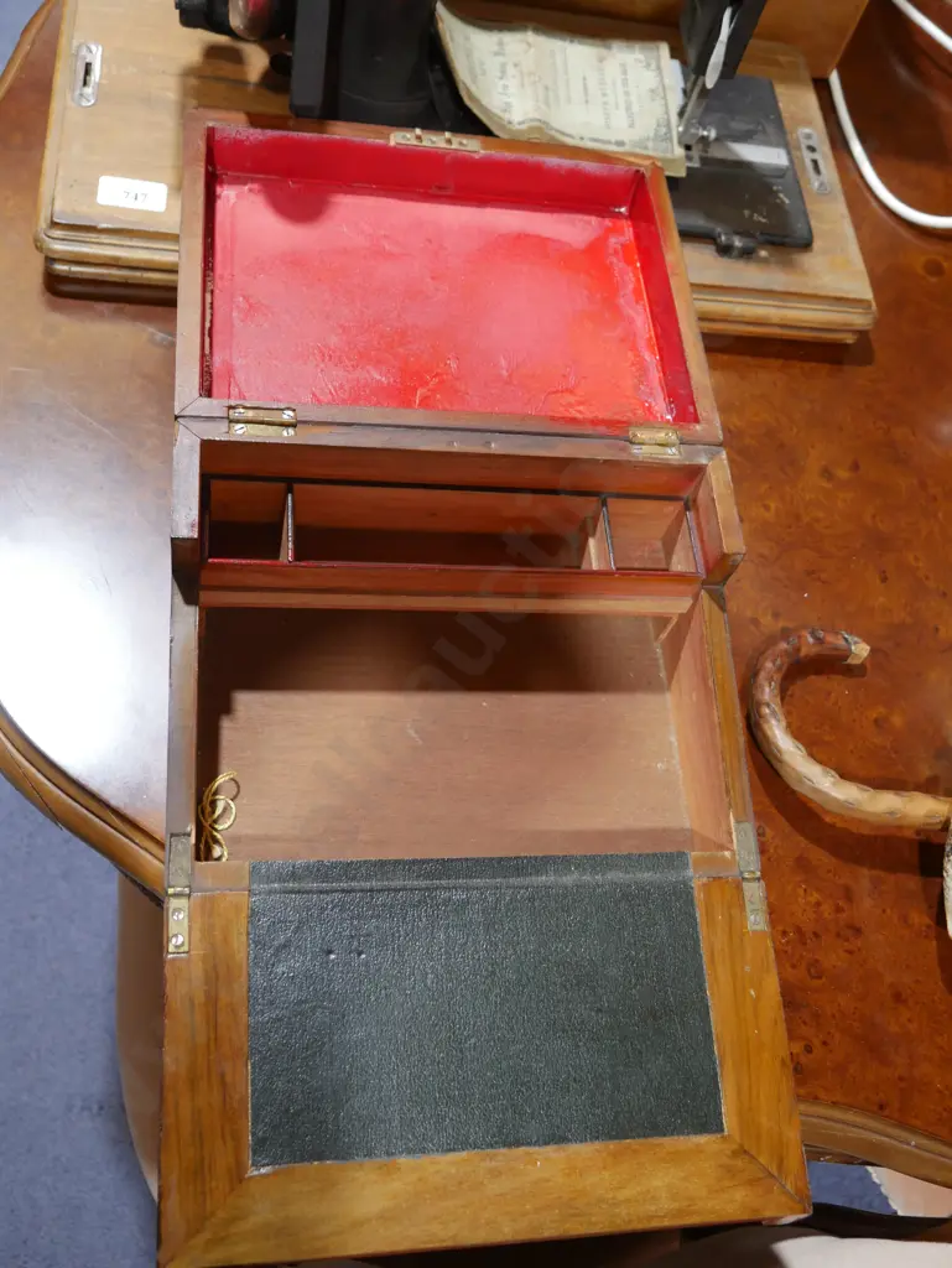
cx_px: 476
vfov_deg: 51.3
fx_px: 1319
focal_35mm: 36
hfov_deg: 39.7
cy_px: 634
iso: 500
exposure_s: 1/60
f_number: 4
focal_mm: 18
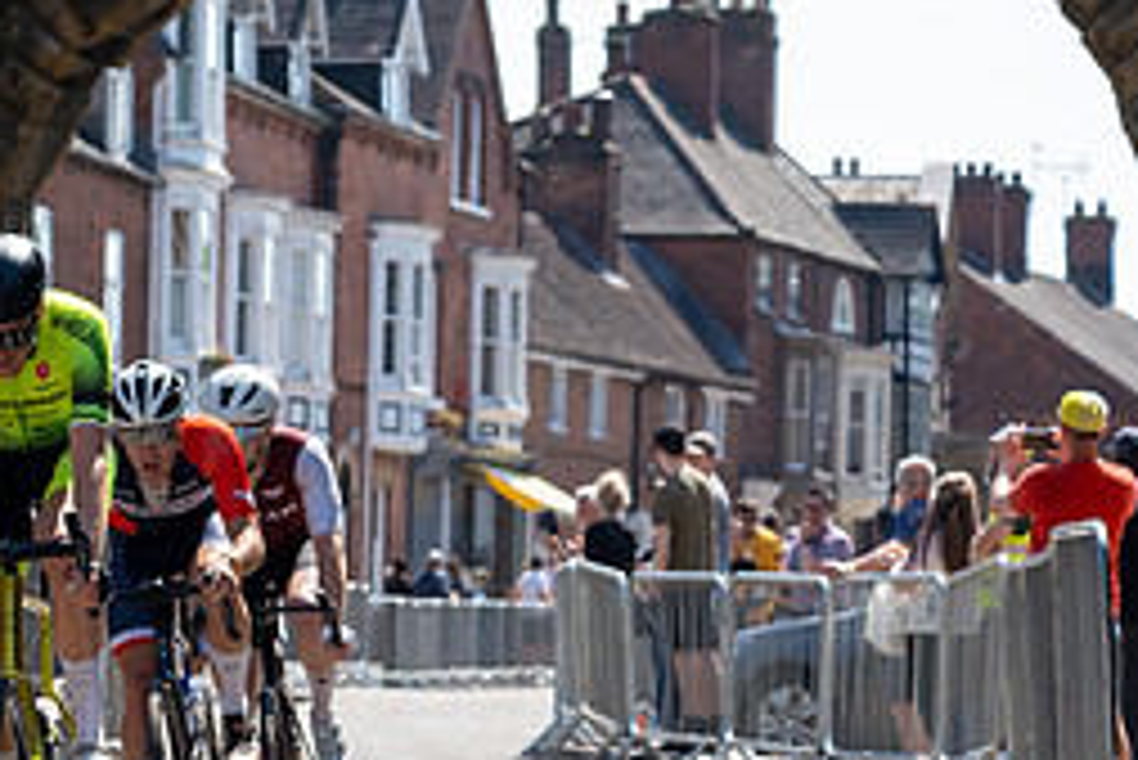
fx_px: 8634
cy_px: 193
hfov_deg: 7.4
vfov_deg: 5.0
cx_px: -759
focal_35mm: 273
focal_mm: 75
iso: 160
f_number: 5
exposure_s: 1/800
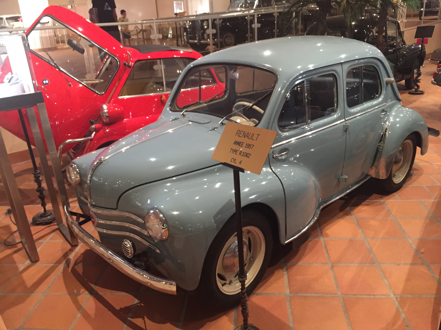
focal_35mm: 29
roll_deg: +3.1
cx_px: 220
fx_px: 369
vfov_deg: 48.2
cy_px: 165
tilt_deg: -21.1
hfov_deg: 61.7
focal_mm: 4.15
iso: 320
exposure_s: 1/17
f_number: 2.2
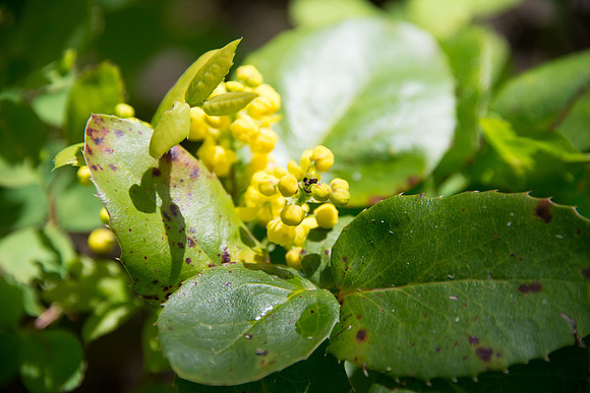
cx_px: 295
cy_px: 196
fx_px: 4918
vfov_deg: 4.6
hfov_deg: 6.9
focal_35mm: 300
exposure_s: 1/1600
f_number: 6.3
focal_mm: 300
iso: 800
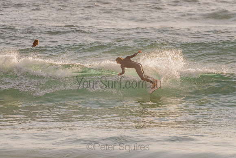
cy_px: 77
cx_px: 115
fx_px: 4019
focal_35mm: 613
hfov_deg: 3.4
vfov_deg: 2.2
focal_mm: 500
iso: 180
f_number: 5.6
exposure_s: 1/2000
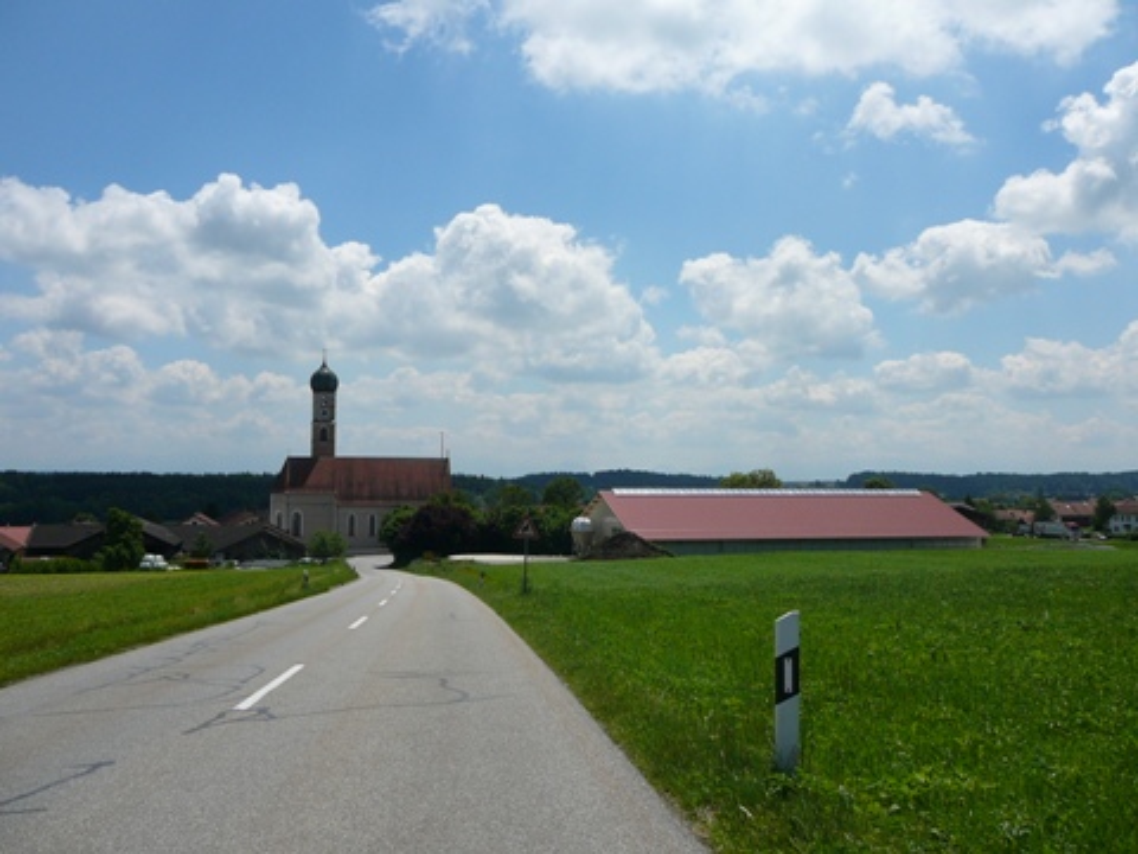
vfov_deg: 40.7
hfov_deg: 52.6
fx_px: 1151
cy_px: 427
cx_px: 569
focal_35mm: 35
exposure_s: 1/1000
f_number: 5
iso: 80
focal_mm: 5.2
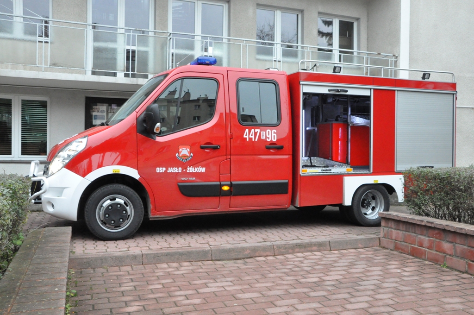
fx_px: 434
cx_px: 237
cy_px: 158
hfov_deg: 57.3
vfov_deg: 39.9
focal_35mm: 33
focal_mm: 22
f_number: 13
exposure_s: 1/160
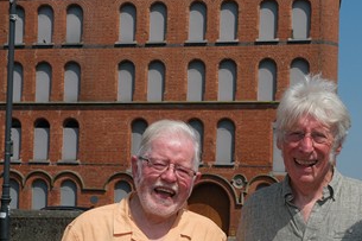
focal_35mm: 61
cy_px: 234
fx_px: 613
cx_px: 299
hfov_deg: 31.9
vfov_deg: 21.5
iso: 400
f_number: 10
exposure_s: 1/950
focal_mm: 20.5
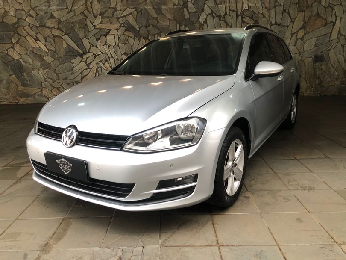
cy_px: 130
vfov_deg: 49.8
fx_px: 280
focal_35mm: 28
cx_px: 173
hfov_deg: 63.4
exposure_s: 1/40
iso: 32
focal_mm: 3.99
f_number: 1.8
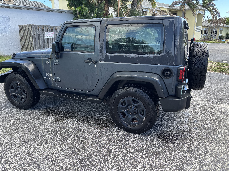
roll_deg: -2.9
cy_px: 83
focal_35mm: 28
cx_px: 113
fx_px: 185
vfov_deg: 49.7
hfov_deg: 63.4
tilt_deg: -12.3
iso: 50
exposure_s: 1/421
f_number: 1.6
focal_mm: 5.96
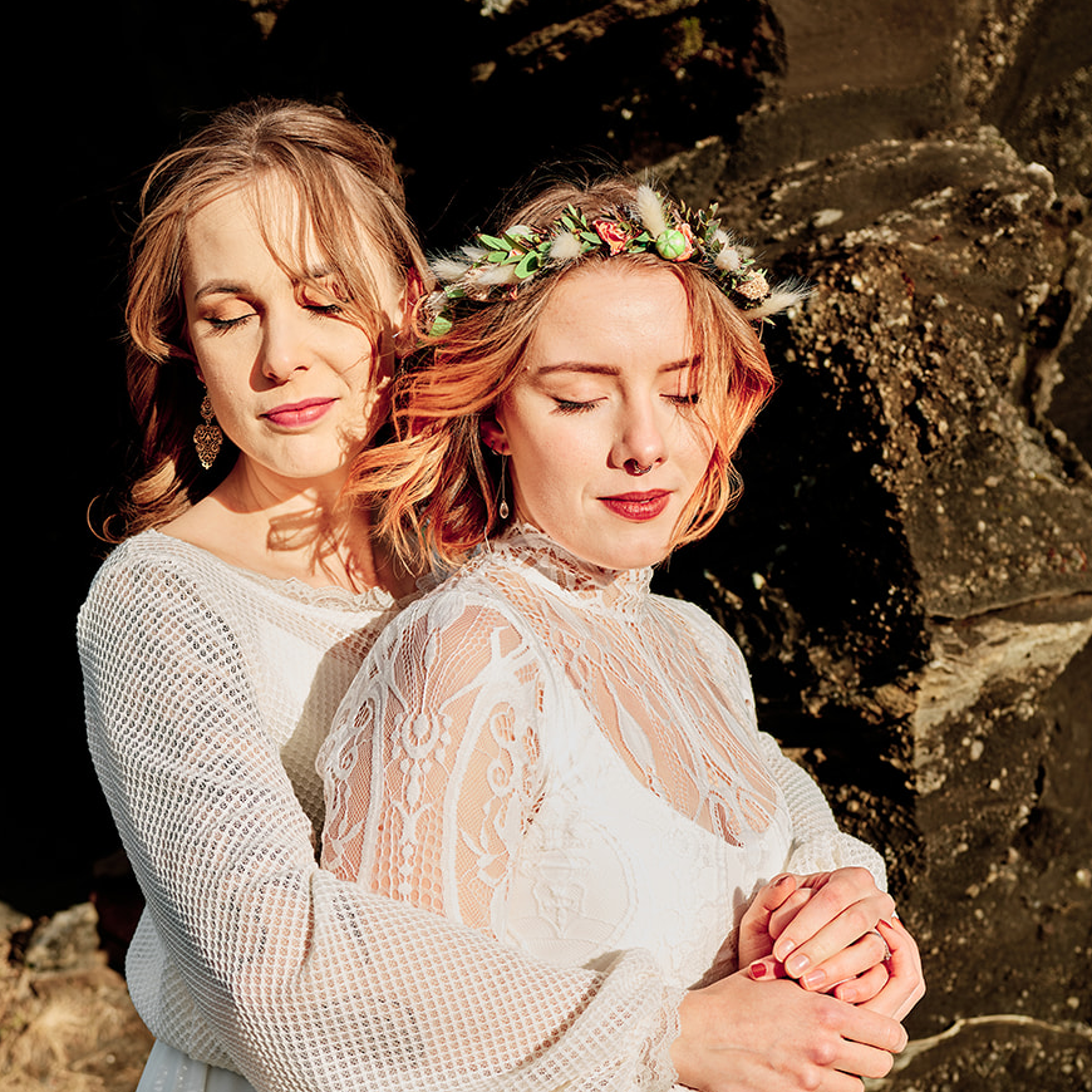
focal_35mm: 65
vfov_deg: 26.1
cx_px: 398
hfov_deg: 26.4
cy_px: 859
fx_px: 2320
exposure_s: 1/250
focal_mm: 50
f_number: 5.6
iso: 100
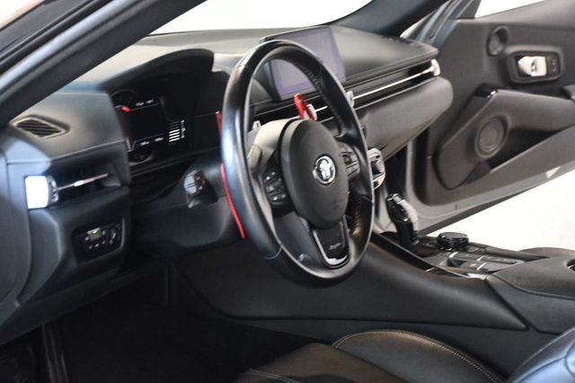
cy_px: 192
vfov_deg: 20.3
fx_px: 1070
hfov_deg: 30.1
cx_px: 288
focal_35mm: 67
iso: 6400
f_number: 4.5
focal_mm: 45
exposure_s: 1/60
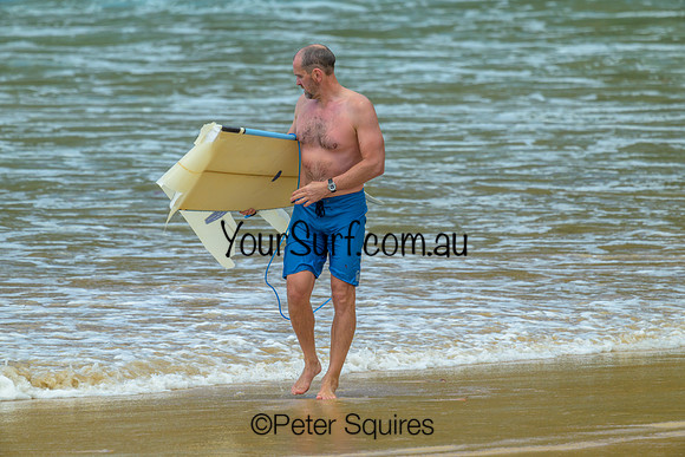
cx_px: 342
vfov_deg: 1.2
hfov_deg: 1.8
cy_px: 228
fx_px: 21315
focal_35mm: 1120
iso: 720
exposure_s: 1/2000
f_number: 9
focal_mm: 1120
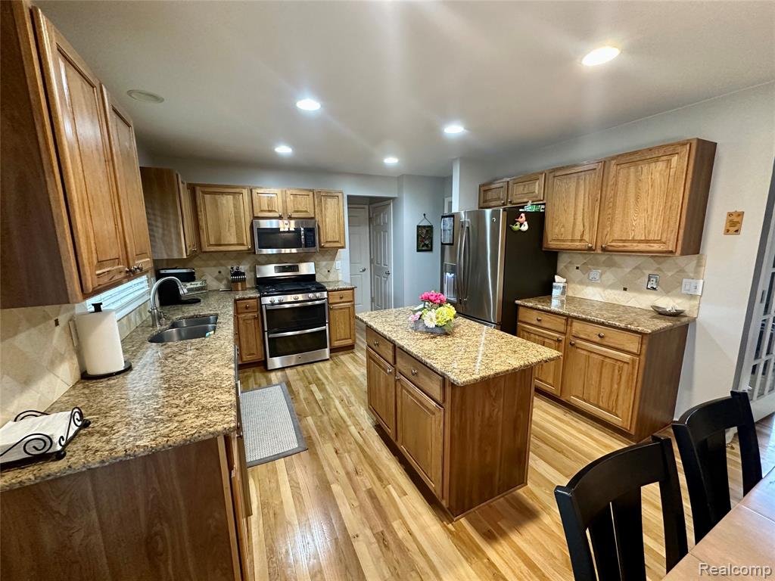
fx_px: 313
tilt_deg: -9.2
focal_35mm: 14
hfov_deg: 102.1
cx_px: 388
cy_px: 290
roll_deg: +0.0
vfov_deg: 85.7
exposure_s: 1/60
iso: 320
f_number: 2.2
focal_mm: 2.22
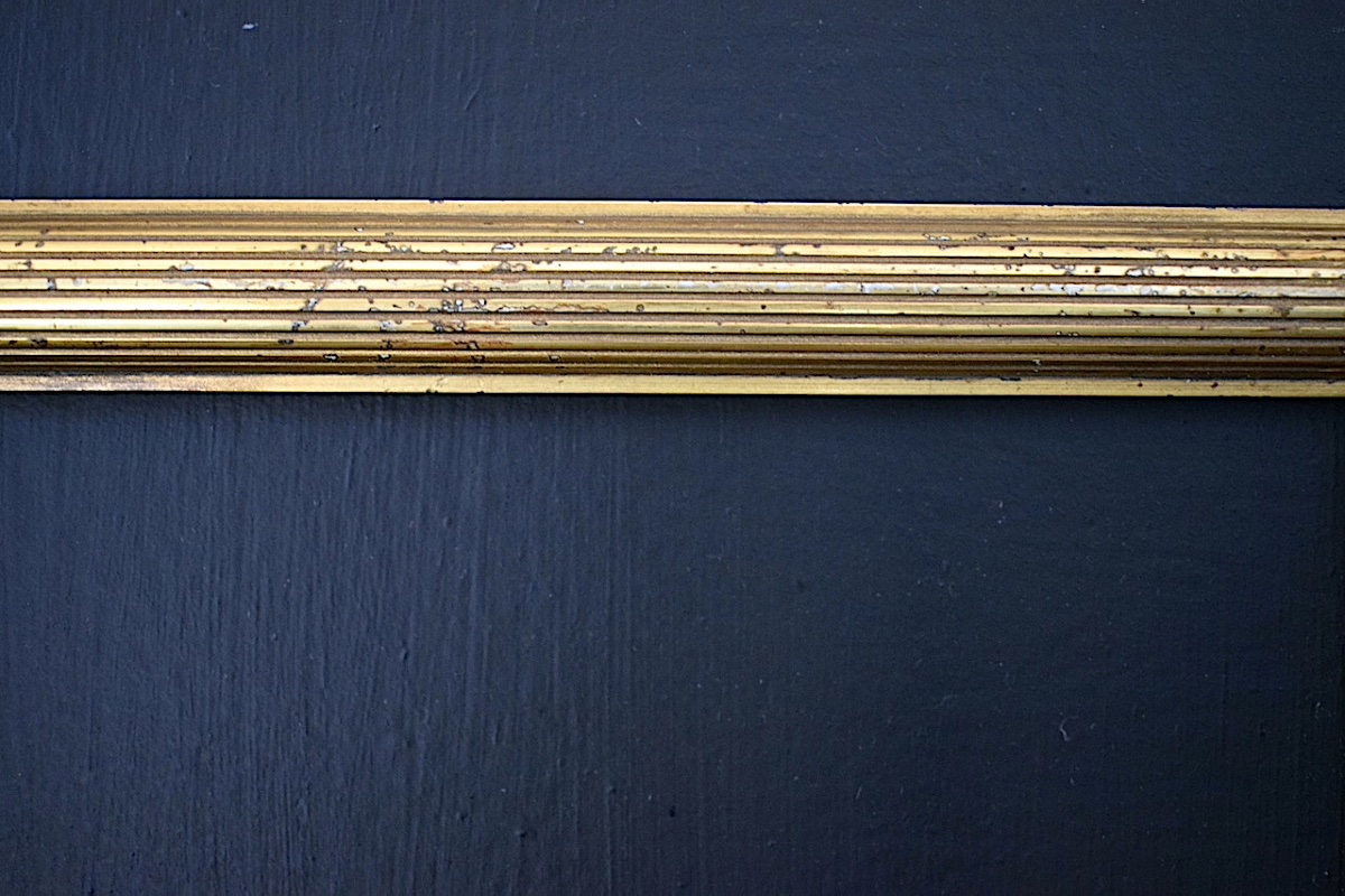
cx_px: 672
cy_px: 448
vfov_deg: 30.8
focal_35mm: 44
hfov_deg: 45.0
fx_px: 1625
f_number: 4.2
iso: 3200
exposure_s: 1/100
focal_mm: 29
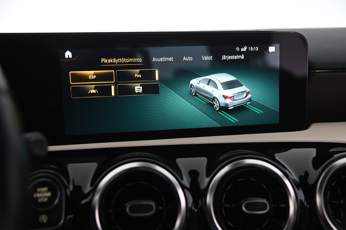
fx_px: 423
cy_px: 115
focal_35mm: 44
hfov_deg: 44.5
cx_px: 173
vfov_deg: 30.5
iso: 1250
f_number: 4
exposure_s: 1/25
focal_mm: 44
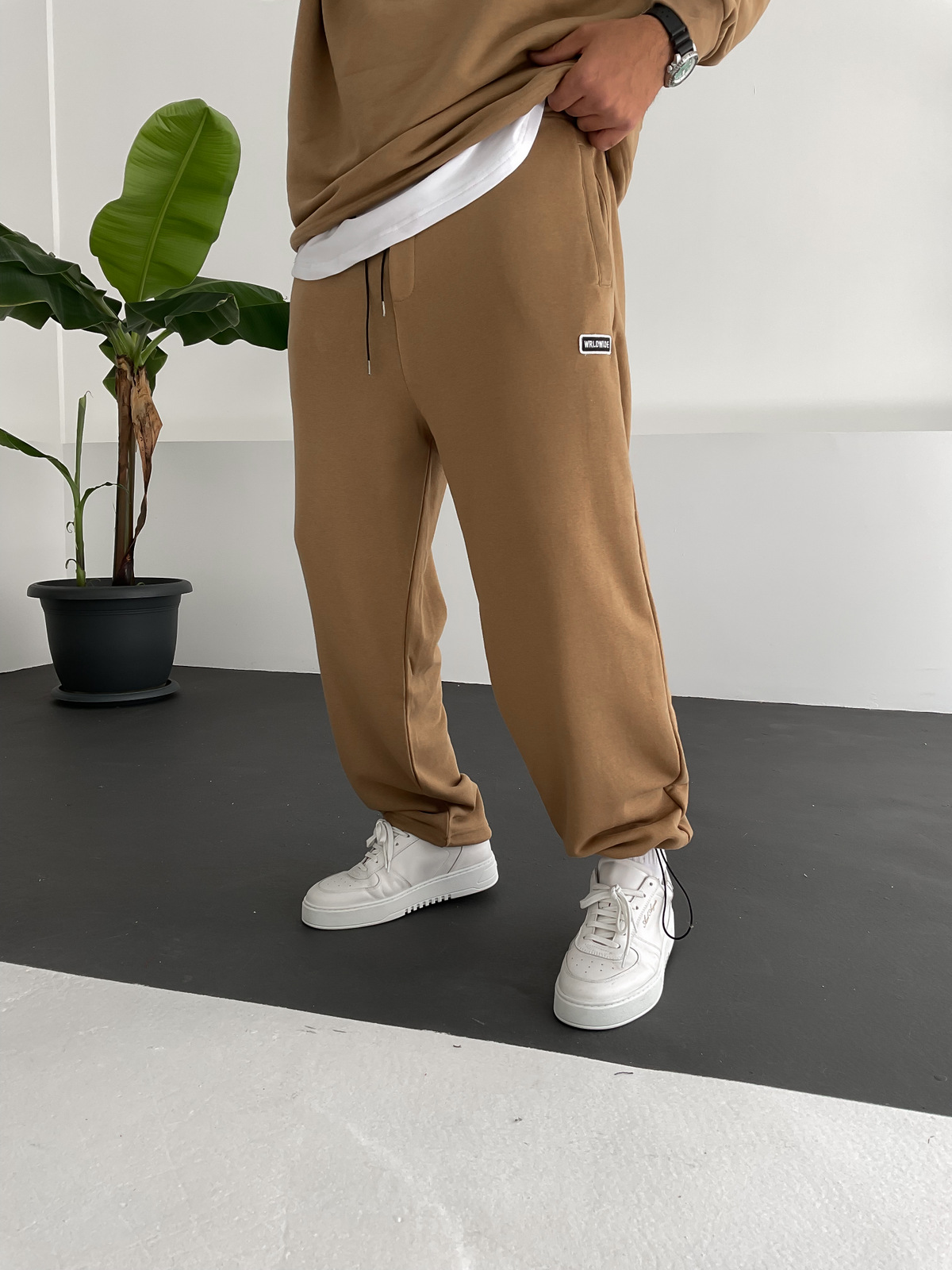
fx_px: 1063
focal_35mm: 29
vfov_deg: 61.7
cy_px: 635
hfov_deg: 48.2
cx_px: 476
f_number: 1.8
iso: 20
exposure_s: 1/120
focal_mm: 3
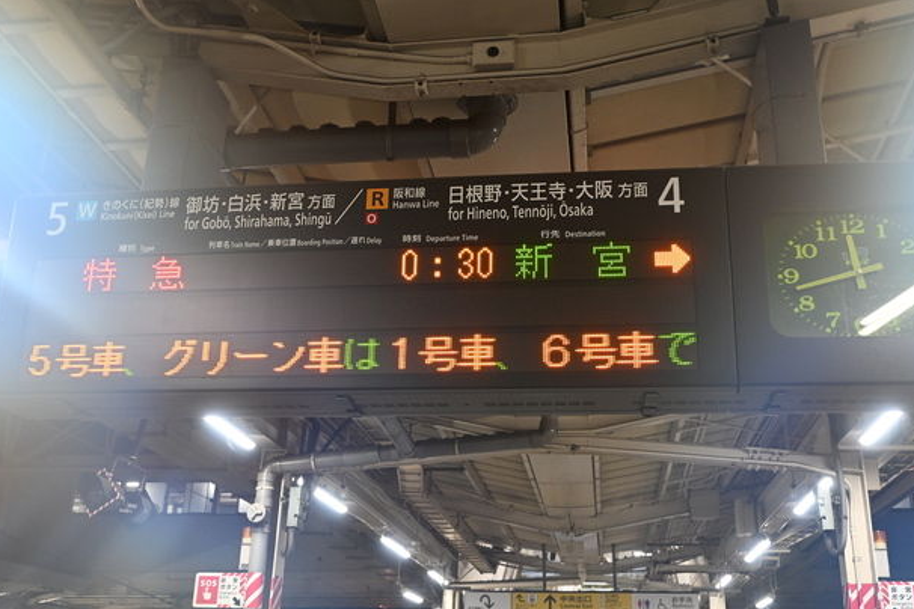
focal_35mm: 39
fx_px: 999
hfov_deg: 49.2
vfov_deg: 33.9
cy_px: 320
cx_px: 477
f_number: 4
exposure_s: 1/30
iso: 800
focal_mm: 19.5
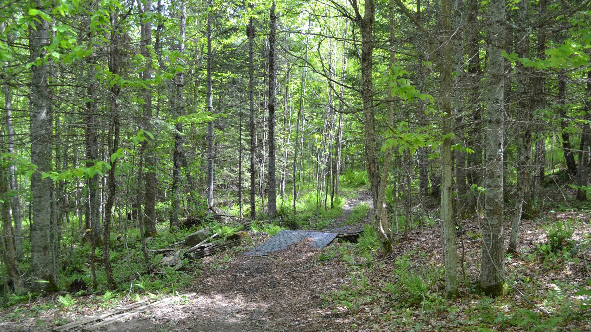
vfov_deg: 31.2
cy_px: 171
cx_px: 295
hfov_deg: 52.8
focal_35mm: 38
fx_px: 595
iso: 280
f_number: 5.6
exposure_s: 1/125
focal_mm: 24
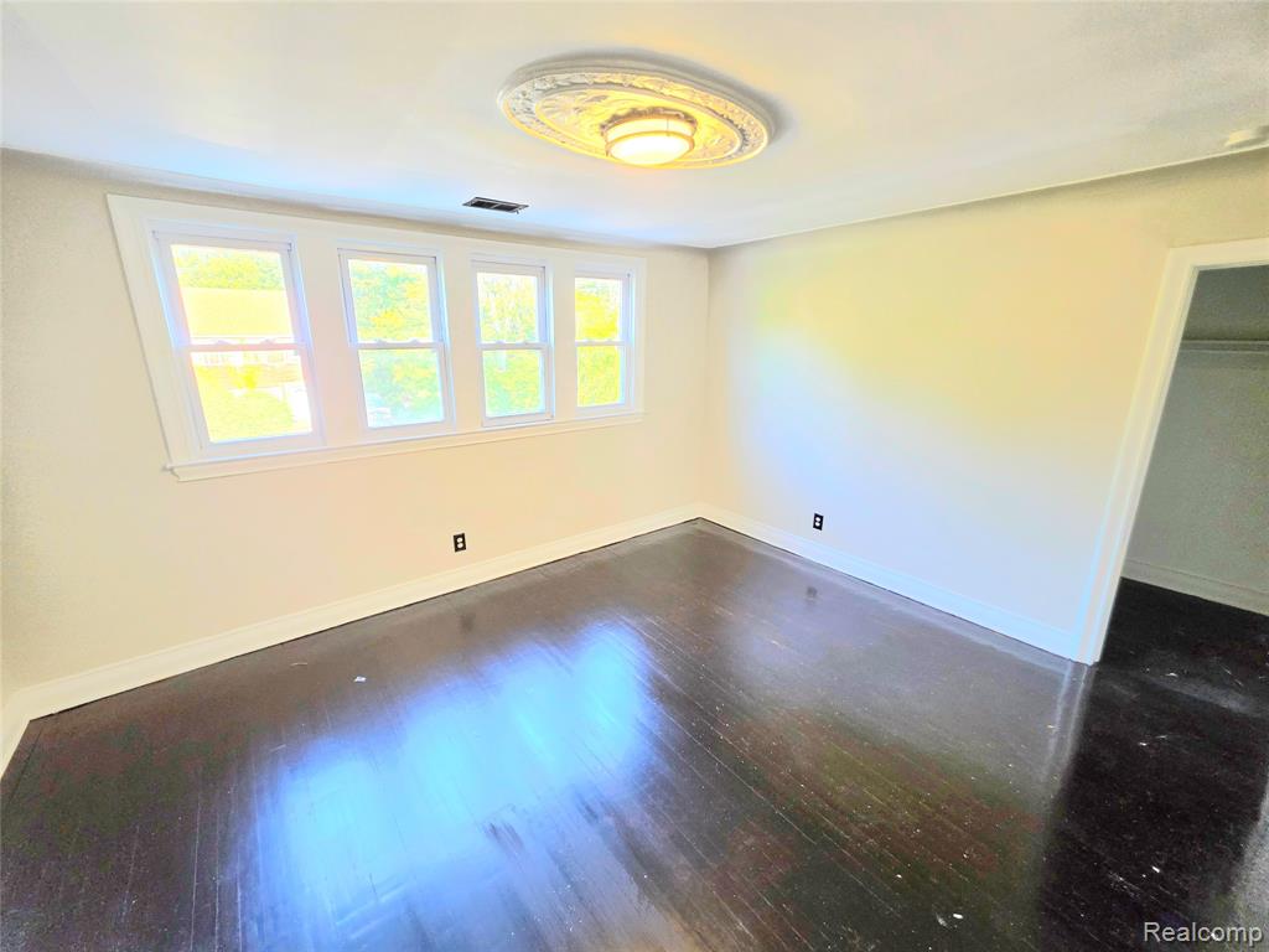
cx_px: 634
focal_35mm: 13
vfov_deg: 89.9
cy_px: 476
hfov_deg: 106.2
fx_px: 477
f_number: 1.9
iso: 250
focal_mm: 2.2
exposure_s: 1/120
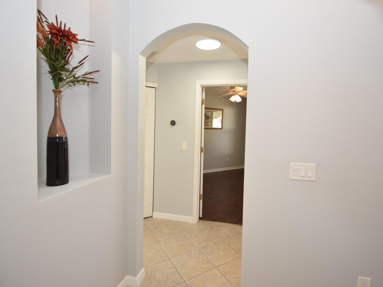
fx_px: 188
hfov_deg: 90.9
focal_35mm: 17
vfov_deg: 74.7
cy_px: 138
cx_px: 203
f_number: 4
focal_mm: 10
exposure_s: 1/60
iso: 200
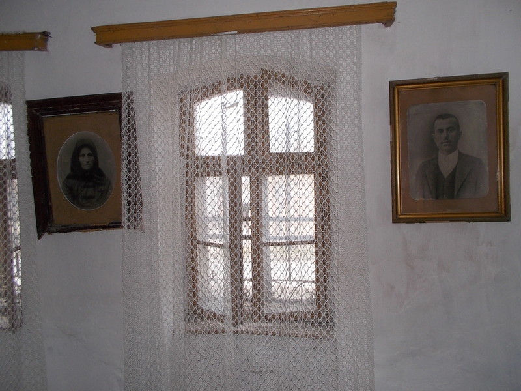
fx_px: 436
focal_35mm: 29
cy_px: 196
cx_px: 260
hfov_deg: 61.7
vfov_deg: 48.2
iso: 80
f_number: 3.3
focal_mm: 4.1
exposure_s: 1/50
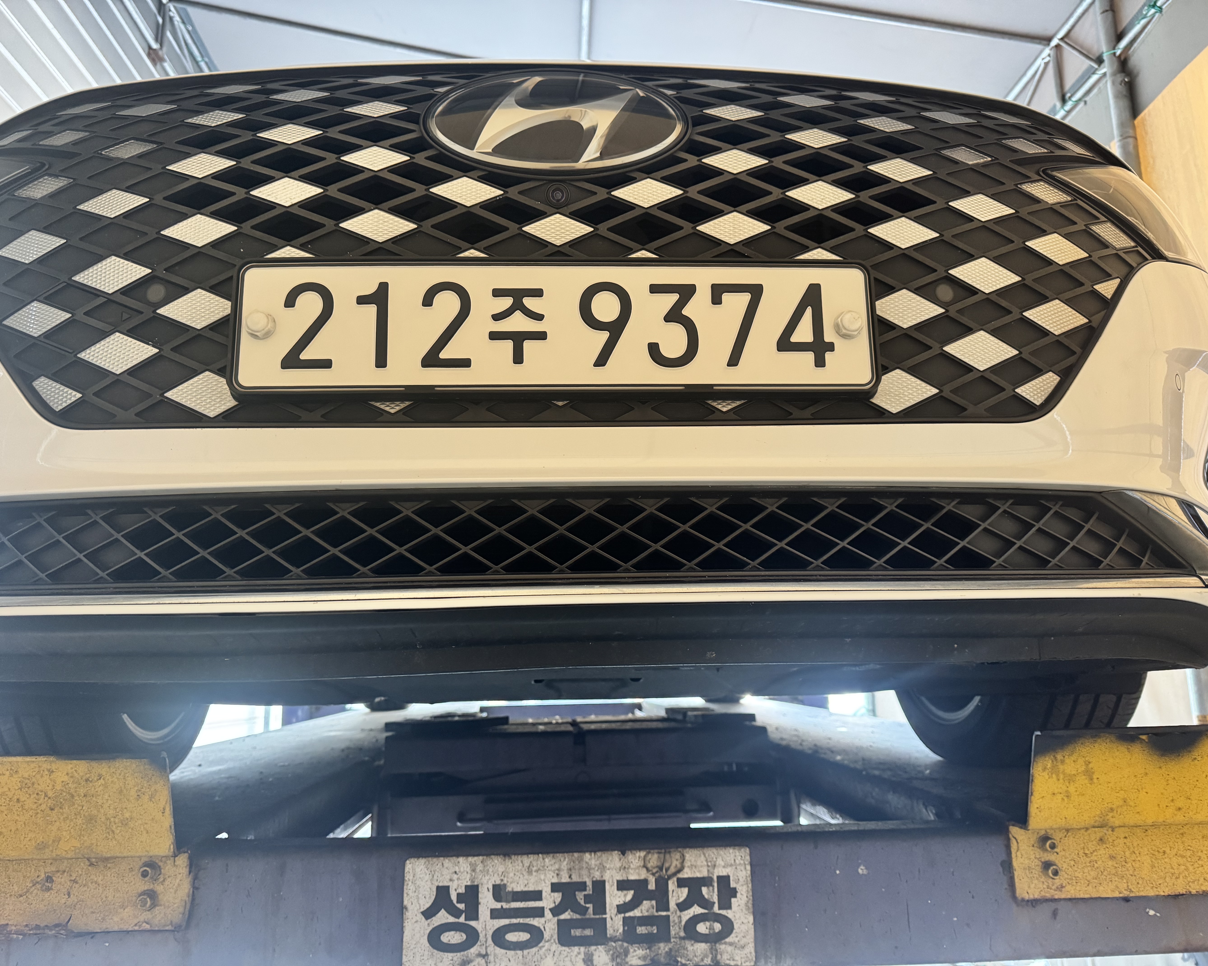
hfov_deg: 68.1
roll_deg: +1.2
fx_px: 894
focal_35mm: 25
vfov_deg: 56.8
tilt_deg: +11.5
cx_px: 594
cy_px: 483
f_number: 1.78
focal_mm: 6.76
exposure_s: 1/60
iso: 500
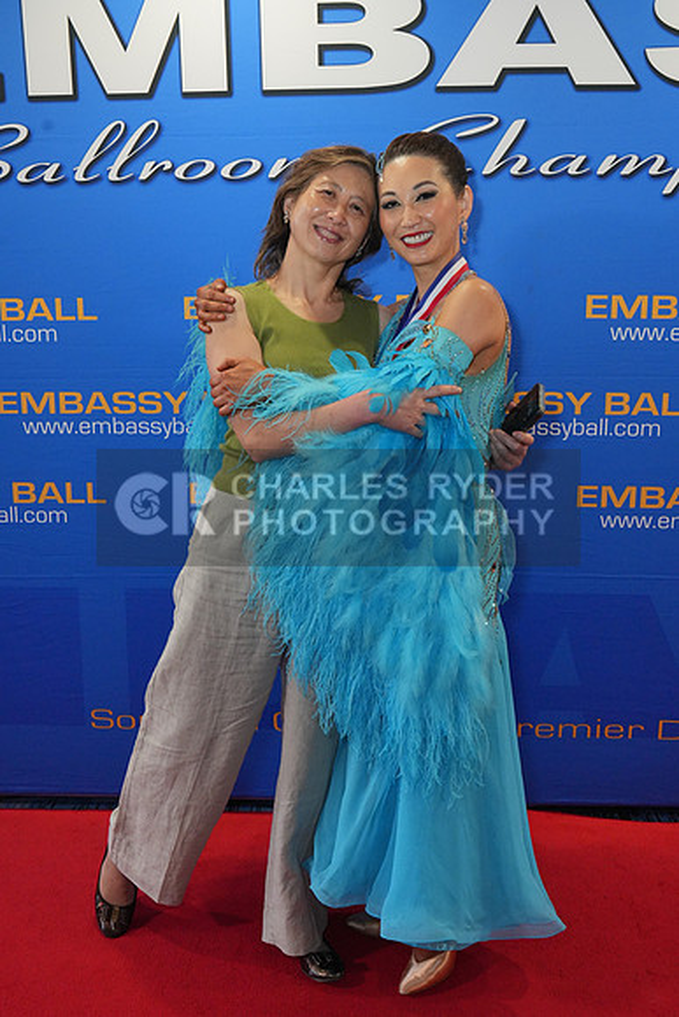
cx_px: 340
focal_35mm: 37
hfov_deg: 36.0
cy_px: 508
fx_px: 1046
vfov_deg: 51.9
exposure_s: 1/200
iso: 3200
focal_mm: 37
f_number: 7.1
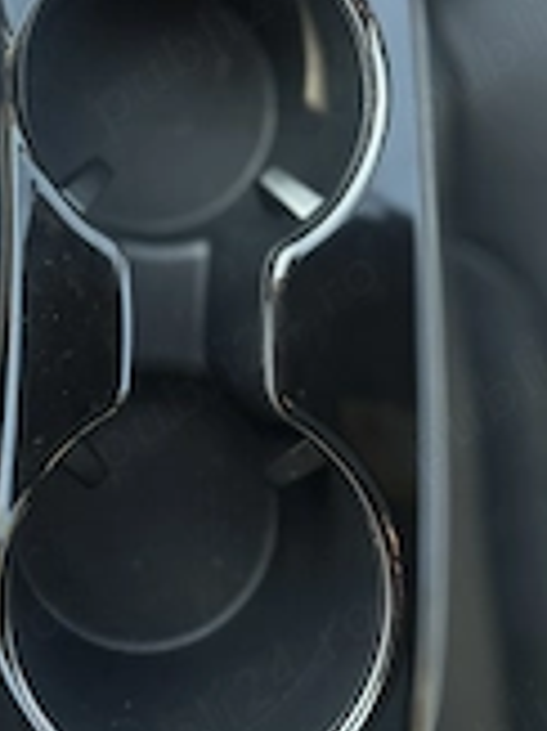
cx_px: 76
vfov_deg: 31.4
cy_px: 94
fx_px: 1245
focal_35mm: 59
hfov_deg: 24.2
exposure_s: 1/215
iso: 200
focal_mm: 6.76
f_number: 1.78
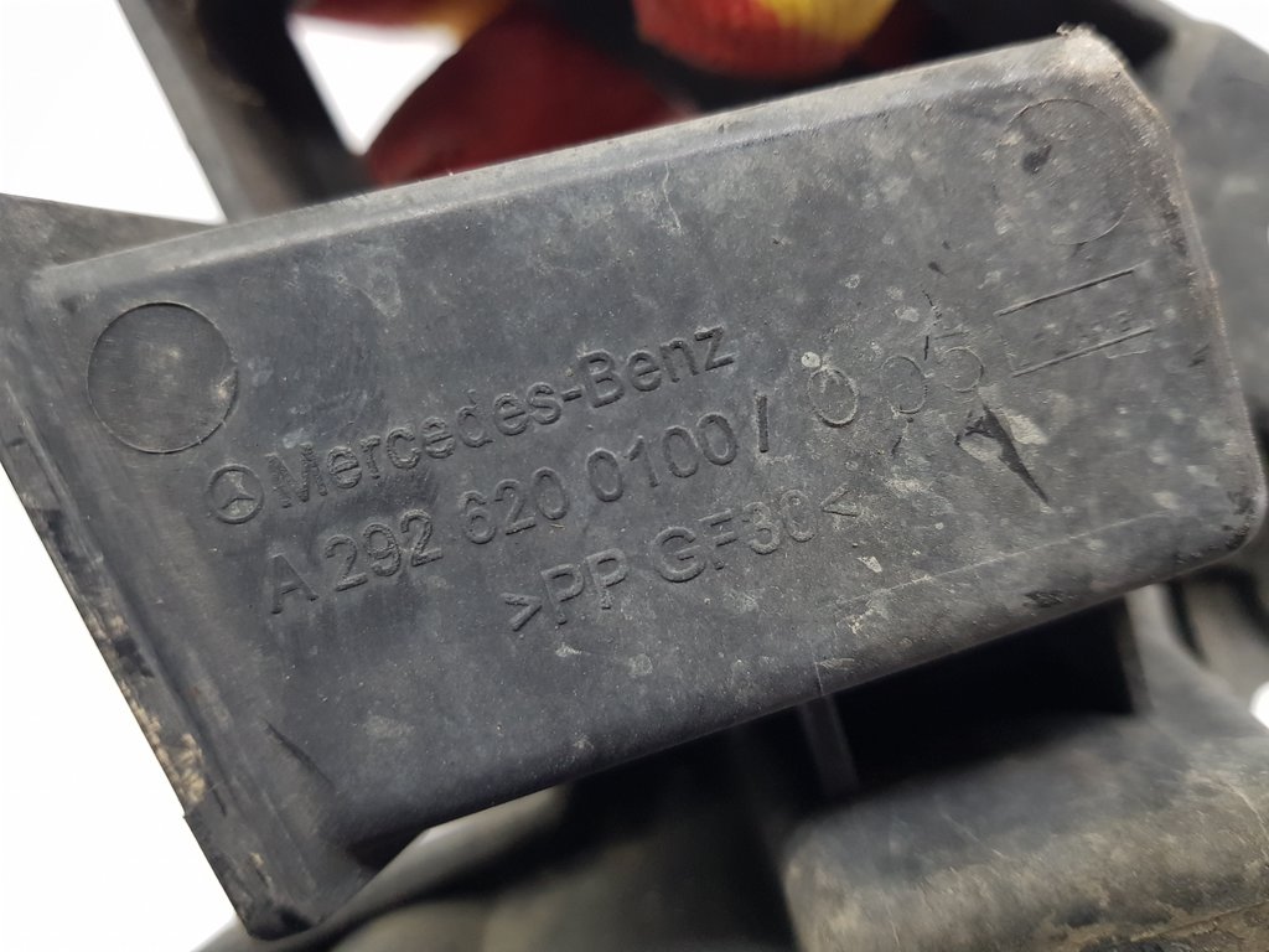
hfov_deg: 67.3
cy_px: 476
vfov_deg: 53.1
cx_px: 634
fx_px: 953
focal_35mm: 26
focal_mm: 4.2
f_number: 1.7
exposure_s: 1/100
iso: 160
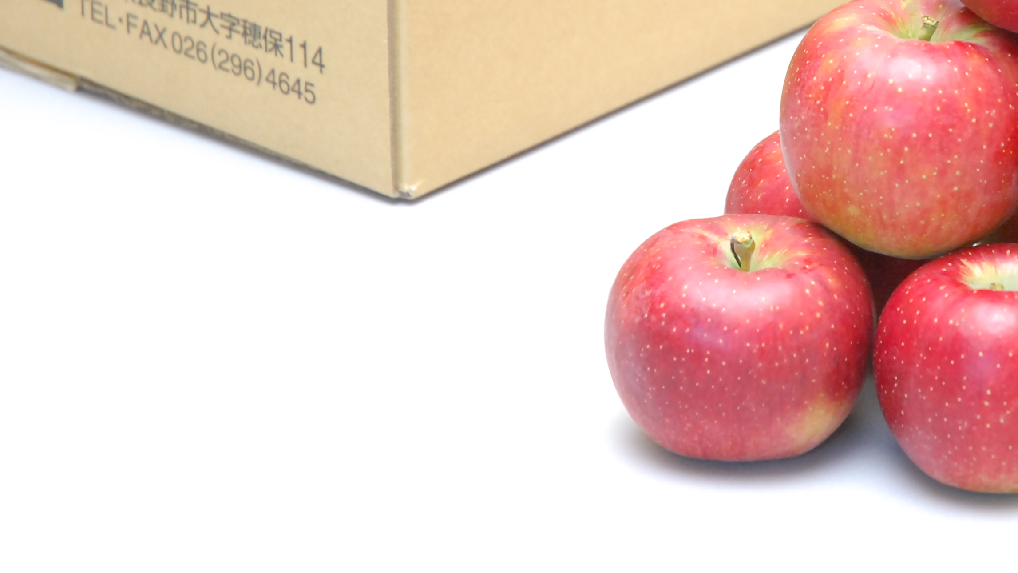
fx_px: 5021
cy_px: 32
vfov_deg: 6.5
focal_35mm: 186
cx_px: 771
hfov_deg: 11.5
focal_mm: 70
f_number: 4.5
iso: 800
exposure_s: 1/60
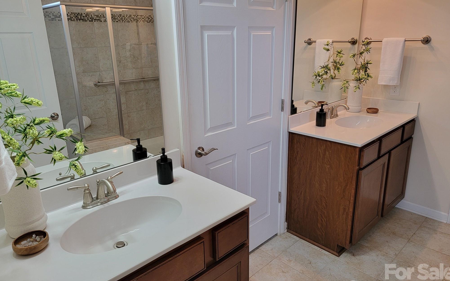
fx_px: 319
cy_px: 136
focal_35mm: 26
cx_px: 227
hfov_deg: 70.4
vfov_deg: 47.6
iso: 200
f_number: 1.8
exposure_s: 1/120
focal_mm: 6.7
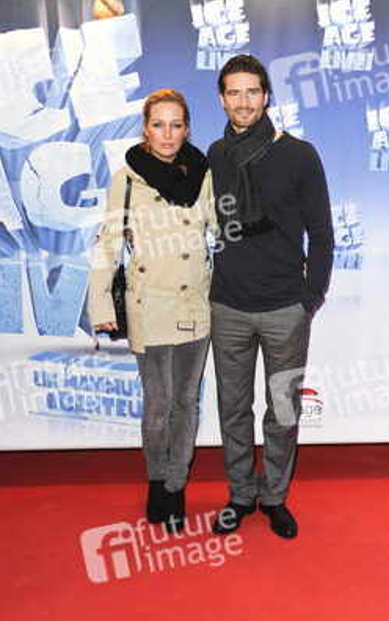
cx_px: 208
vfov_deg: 54.0
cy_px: 310
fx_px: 610
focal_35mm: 36
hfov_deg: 35.4
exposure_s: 1/200
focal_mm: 35
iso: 800
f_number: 6.3
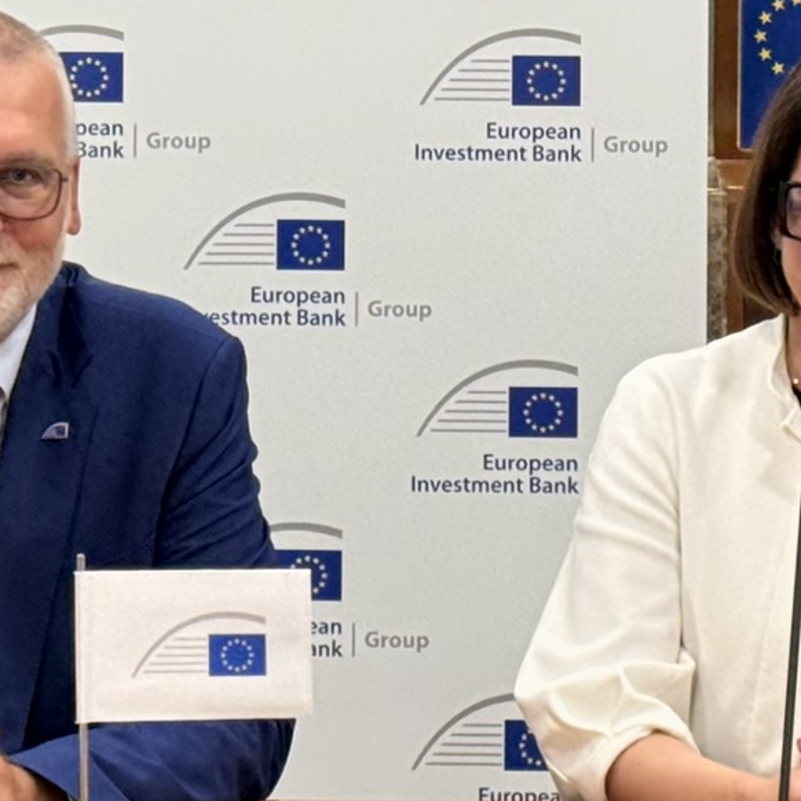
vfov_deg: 15.0
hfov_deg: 14.9
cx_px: 800
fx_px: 3011
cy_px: 142
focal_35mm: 115
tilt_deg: -5.4
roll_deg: +0.7
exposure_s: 1/50
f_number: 1.78
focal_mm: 6.76
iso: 50
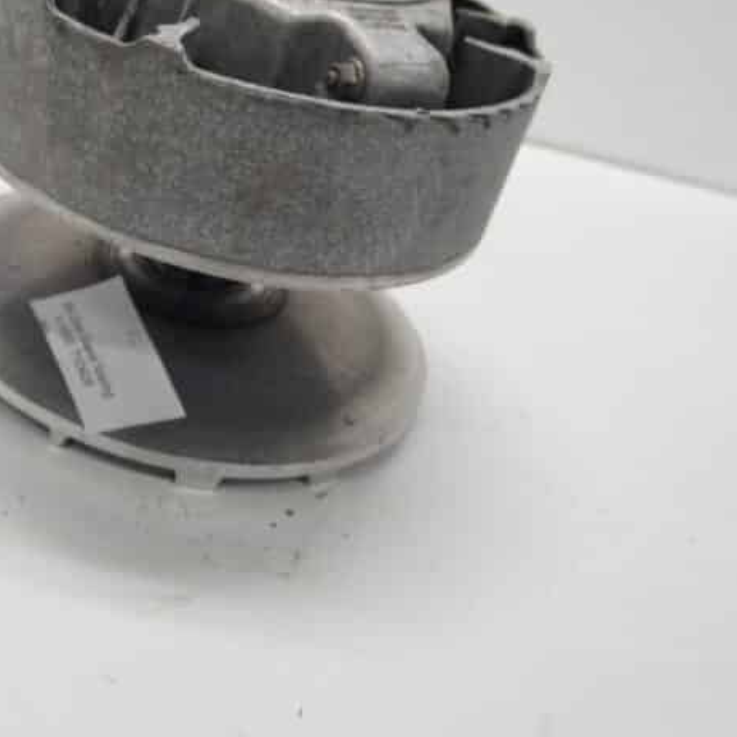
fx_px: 1228
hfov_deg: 32.3
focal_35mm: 51
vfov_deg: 33.0
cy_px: 223
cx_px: 123
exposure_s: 1/60
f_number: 3.5
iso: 125
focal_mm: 18
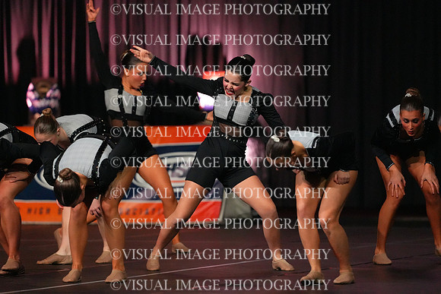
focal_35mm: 300
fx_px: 3676
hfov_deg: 6.9
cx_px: 220
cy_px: 147
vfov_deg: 4.6
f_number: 3.5
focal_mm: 300
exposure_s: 1/1250
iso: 16000
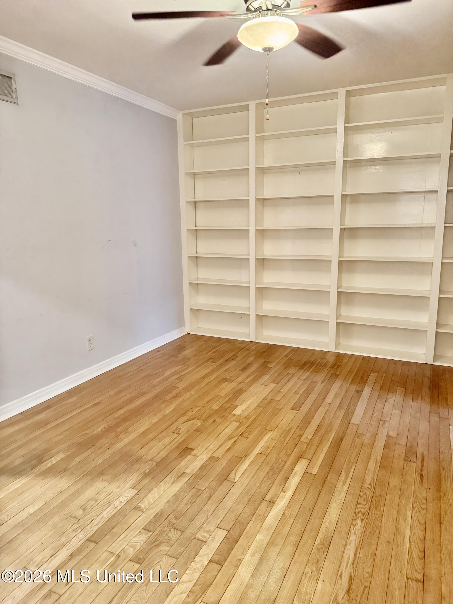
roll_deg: +2.1
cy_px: 302
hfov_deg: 56.8
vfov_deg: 71.6
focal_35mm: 24
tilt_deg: -10.0
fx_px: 419
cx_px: 226
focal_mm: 6.76
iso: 800
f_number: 1.78
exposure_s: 1/60
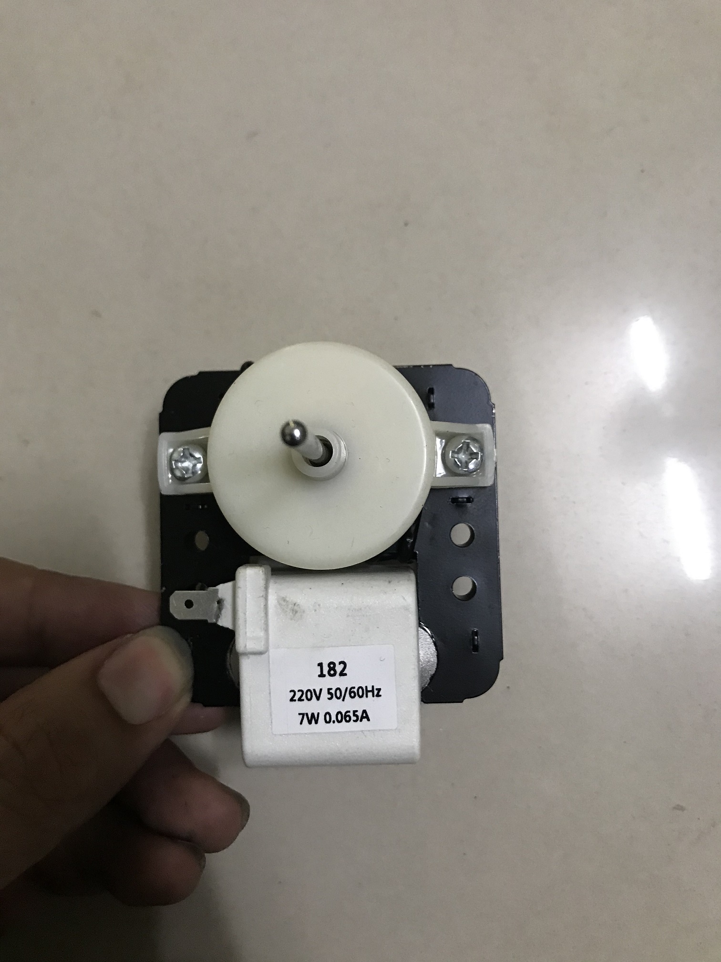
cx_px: 360
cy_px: 481
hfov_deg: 49.7
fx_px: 778
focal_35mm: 28
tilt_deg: -84.5
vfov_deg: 63.4
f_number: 1.8
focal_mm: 3.99
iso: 64
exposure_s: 1/17
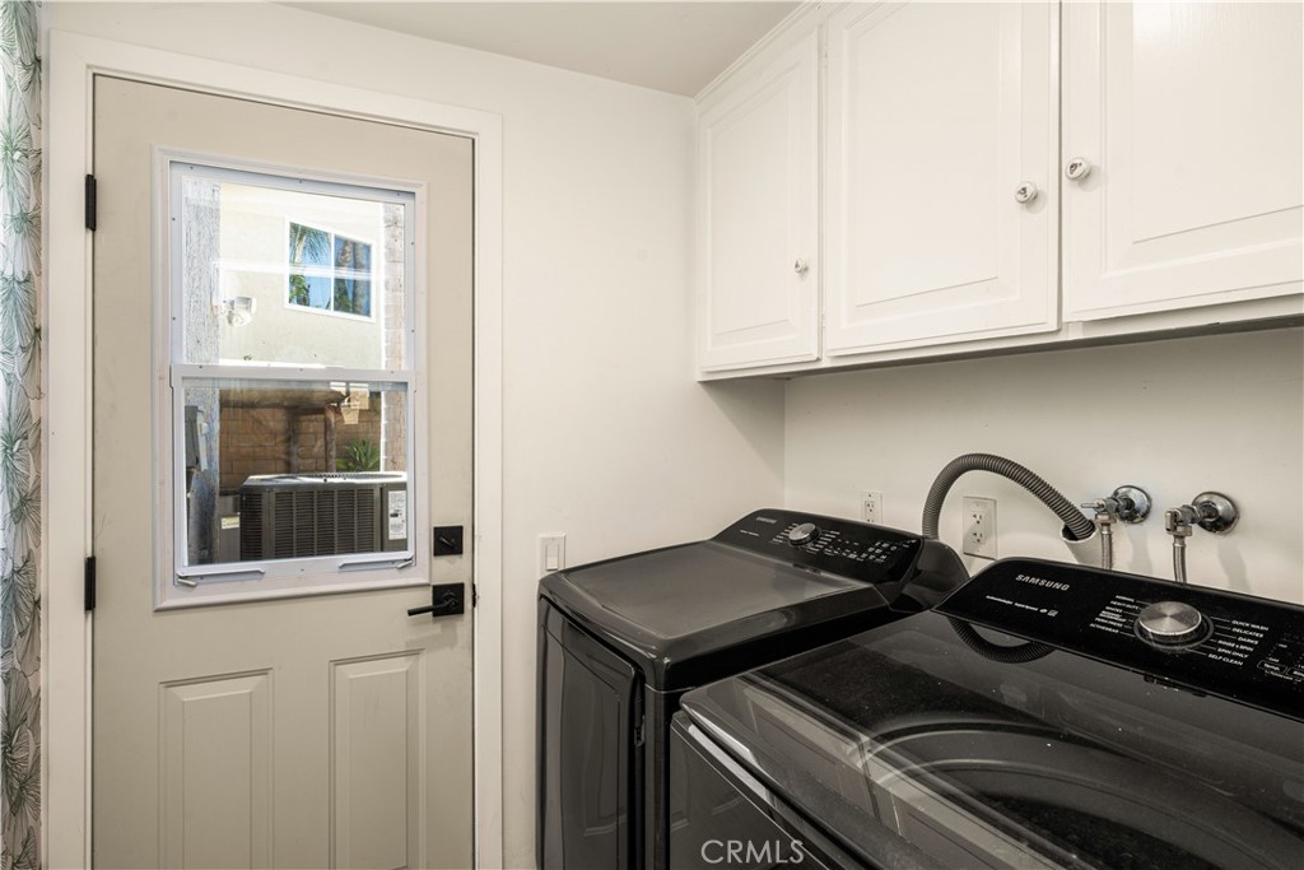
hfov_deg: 91.6
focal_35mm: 18
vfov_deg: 68.9
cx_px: 652
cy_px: 435
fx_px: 634
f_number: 9
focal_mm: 17.5
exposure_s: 1/8
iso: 100
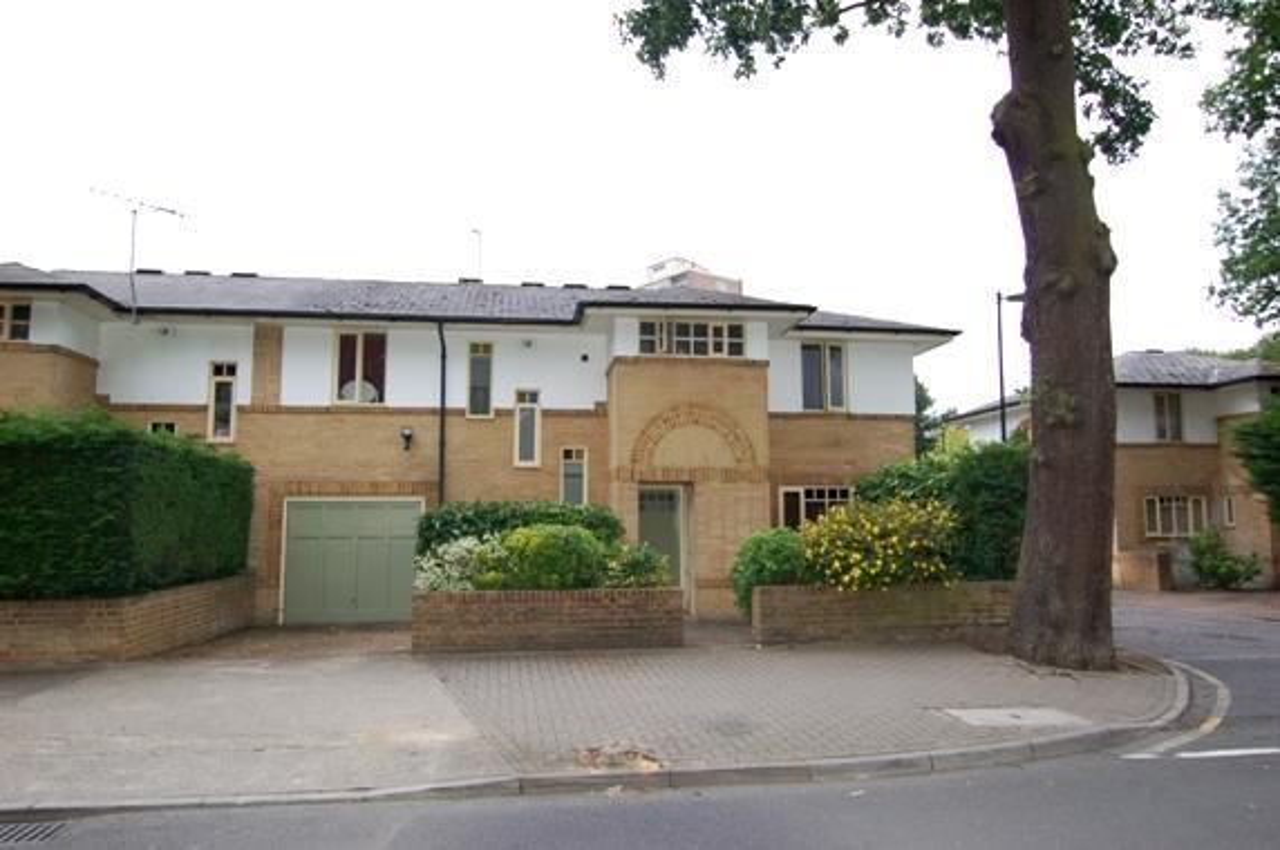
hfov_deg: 73.8
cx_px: 640
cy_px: 425
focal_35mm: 24
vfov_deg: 53.0
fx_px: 852
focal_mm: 16
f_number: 3.5
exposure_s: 1/500
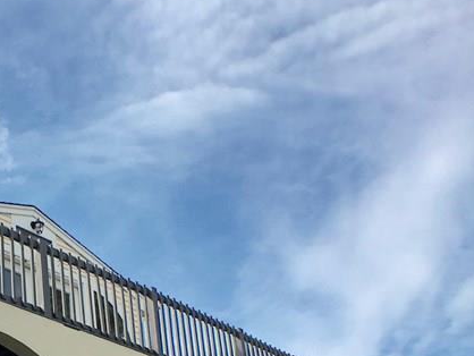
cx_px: -5
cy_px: 382
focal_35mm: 71
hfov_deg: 25.9
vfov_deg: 19.9
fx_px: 973
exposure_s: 1/1709
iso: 25
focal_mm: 4.15
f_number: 2.2
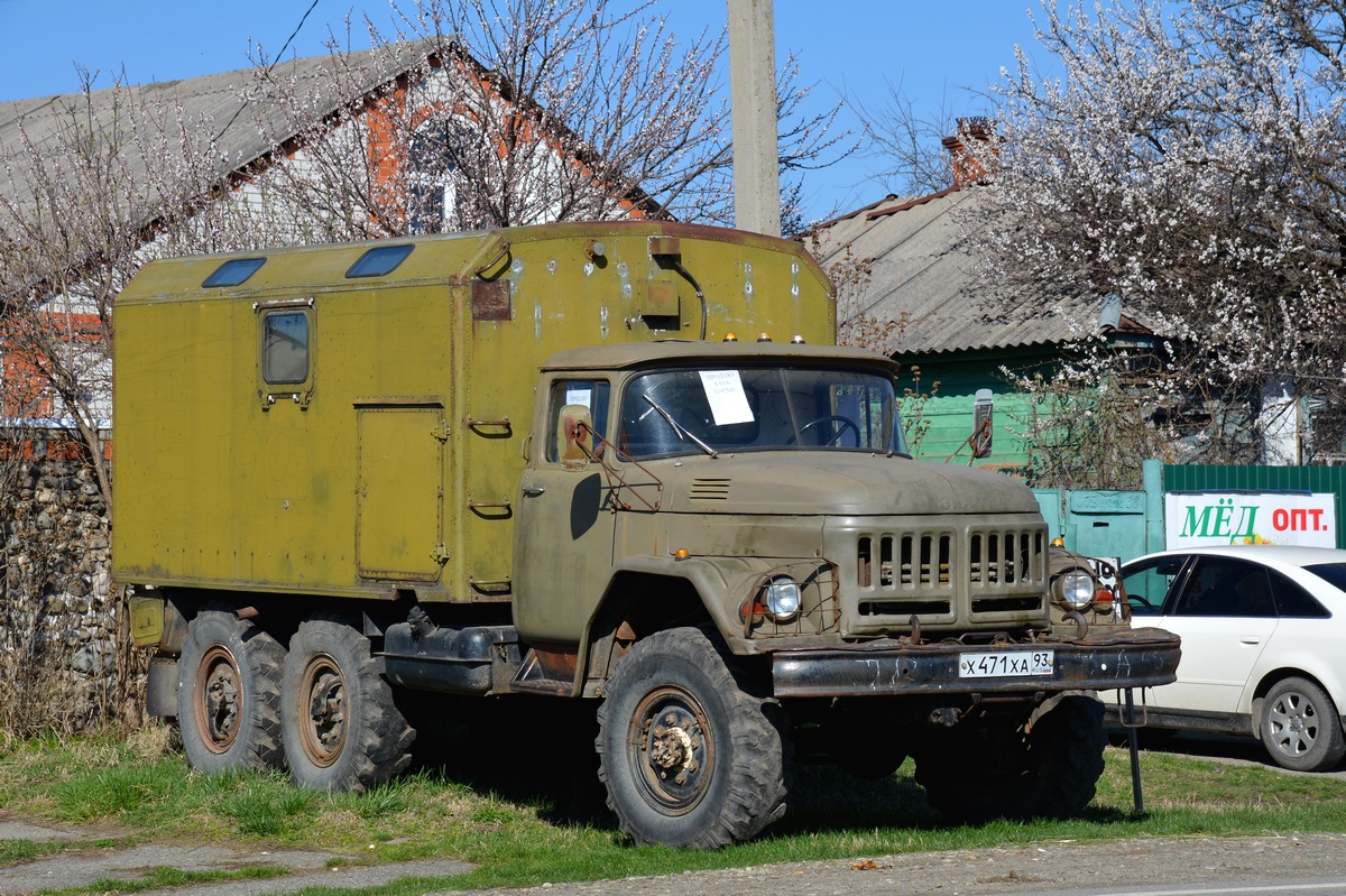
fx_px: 3476
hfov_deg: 21.9
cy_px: 448
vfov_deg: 14.7
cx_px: 673
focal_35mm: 93
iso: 100
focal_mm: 62
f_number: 9
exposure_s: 1/320
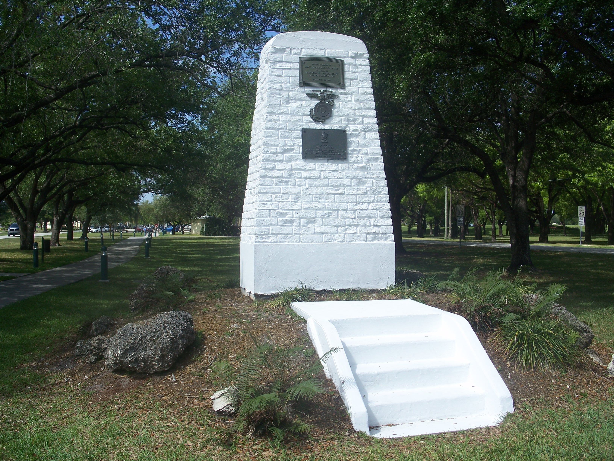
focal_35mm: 37
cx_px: 307
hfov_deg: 50.1
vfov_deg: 38.7
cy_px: 230
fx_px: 656
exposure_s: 1/500
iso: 64
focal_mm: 7.8
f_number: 4
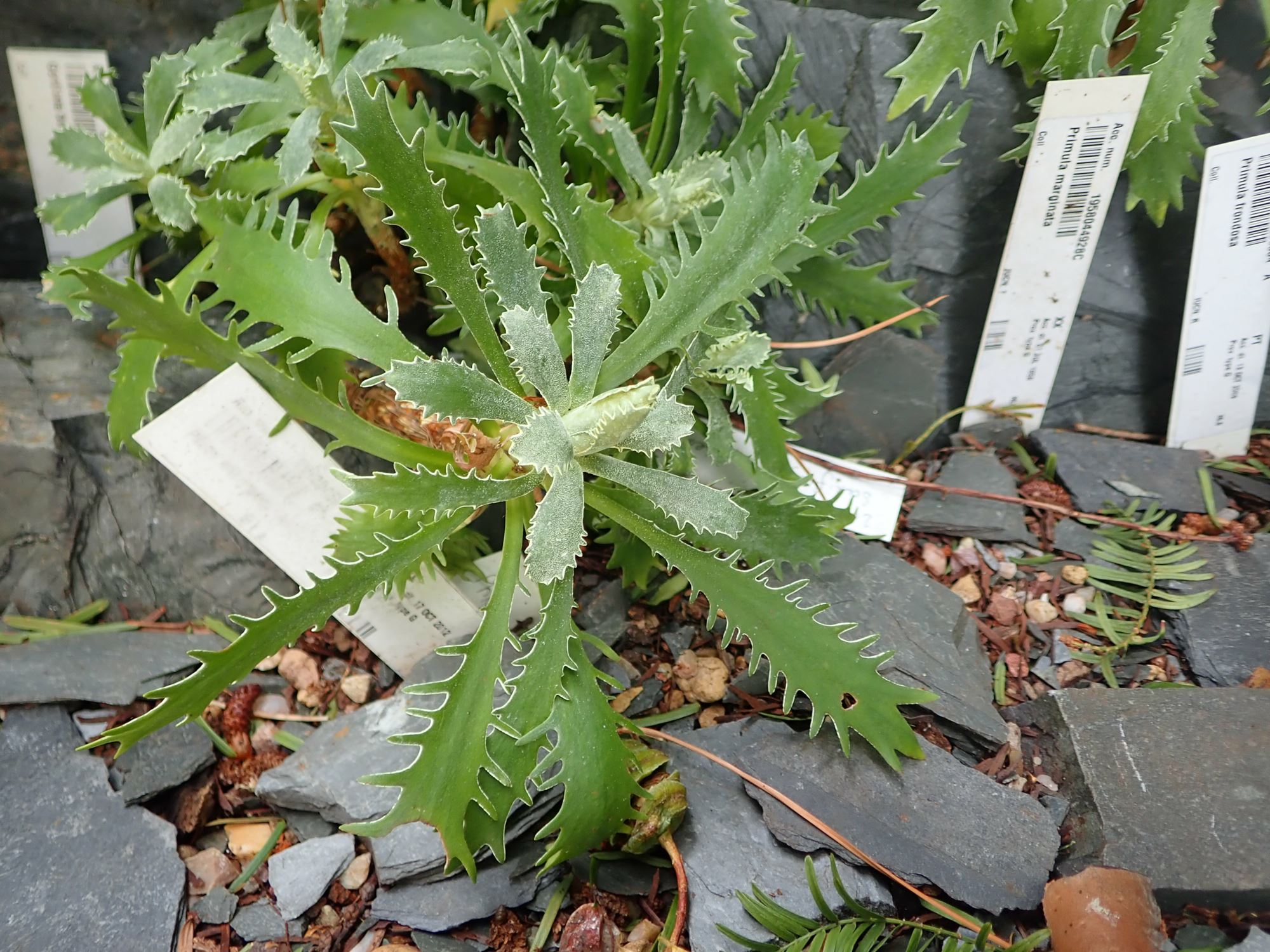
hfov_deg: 60.0
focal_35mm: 30
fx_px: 1101
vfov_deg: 46.8
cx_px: 635
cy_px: 476
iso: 100
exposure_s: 1/80
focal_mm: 5.5
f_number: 2.3
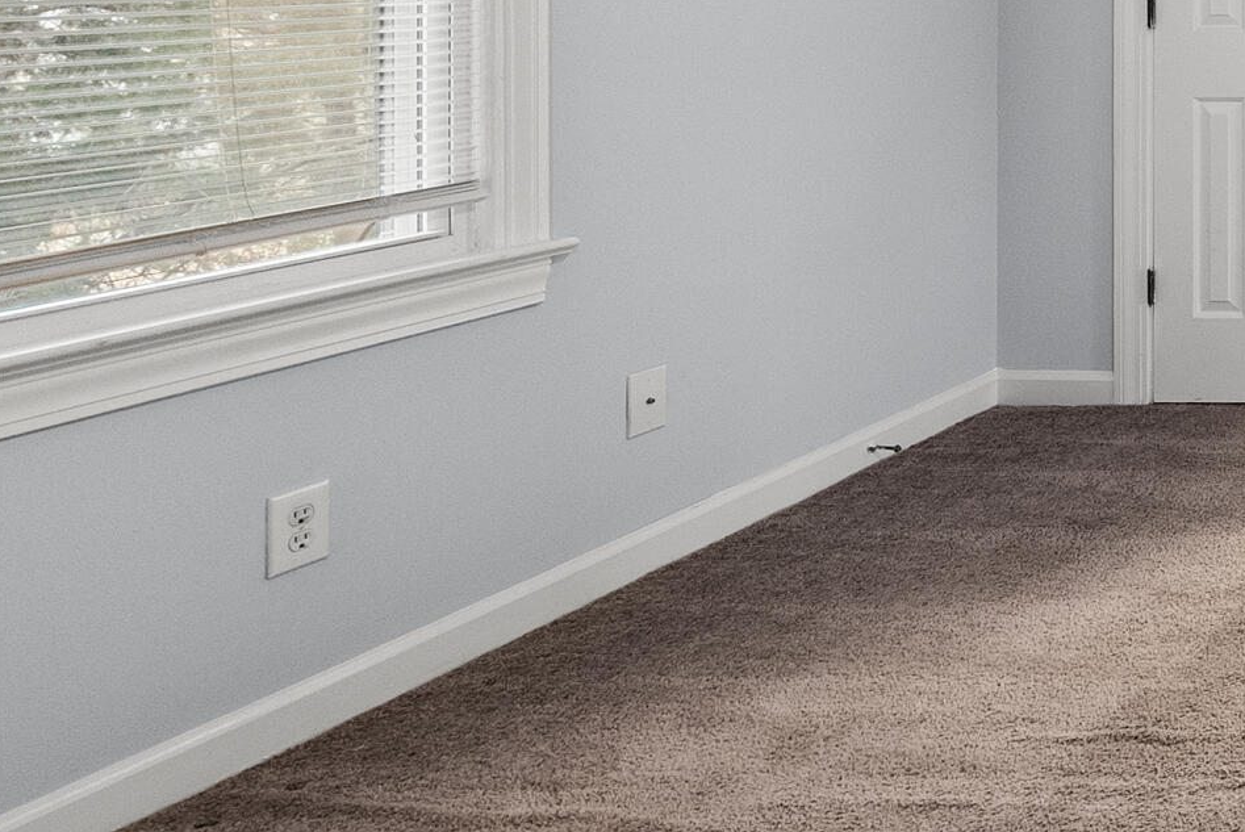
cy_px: -37
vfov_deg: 31.8
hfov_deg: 28.1
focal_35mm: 38
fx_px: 1315
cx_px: 1937
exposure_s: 1/3
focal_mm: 12
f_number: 7.1
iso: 800
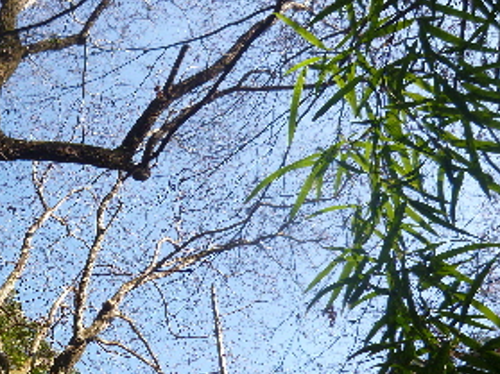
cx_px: 75
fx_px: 621
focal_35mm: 43
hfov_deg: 41.3
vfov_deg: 33.0
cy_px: 271
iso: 100
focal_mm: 4.3
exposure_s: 1/500
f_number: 2.5
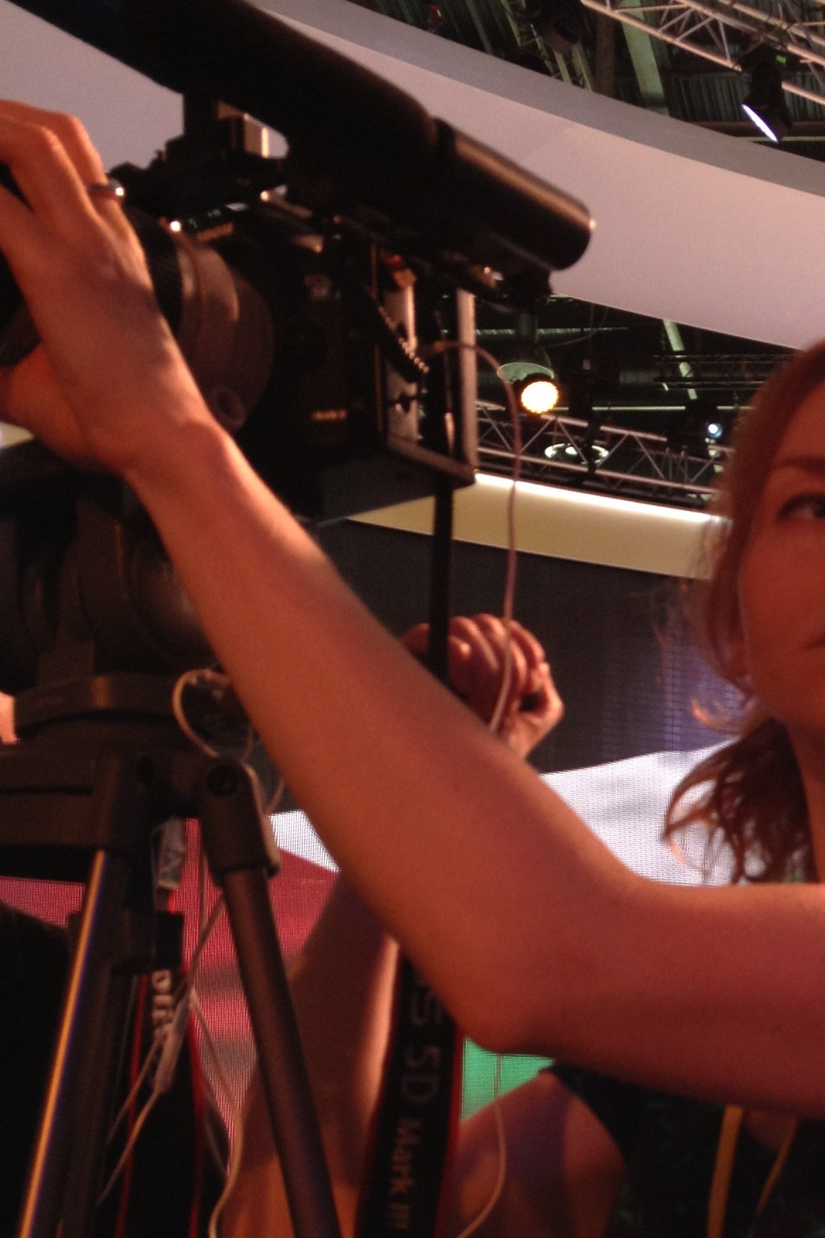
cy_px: 918
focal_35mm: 68
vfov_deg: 29.2
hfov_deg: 19.4
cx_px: 858
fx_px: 2337
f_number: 2.4
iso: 50
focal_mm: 4.28
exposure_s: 1/20
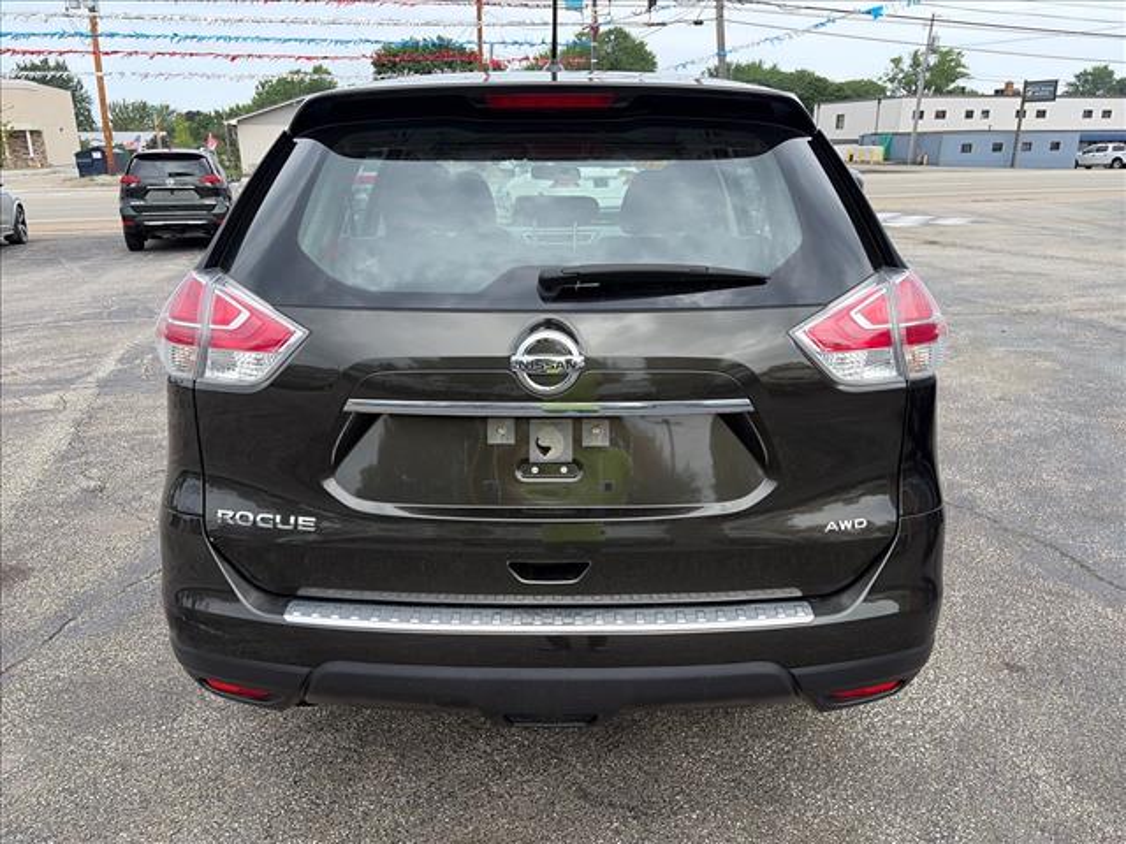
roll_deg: +1.3
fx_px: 846
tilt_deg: -19.0
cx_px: 563
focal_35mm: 26
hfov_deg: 67.3
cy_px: 422
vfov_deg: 53.1
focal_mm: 5.96
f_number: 1.6
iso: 50
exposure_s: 1/1099
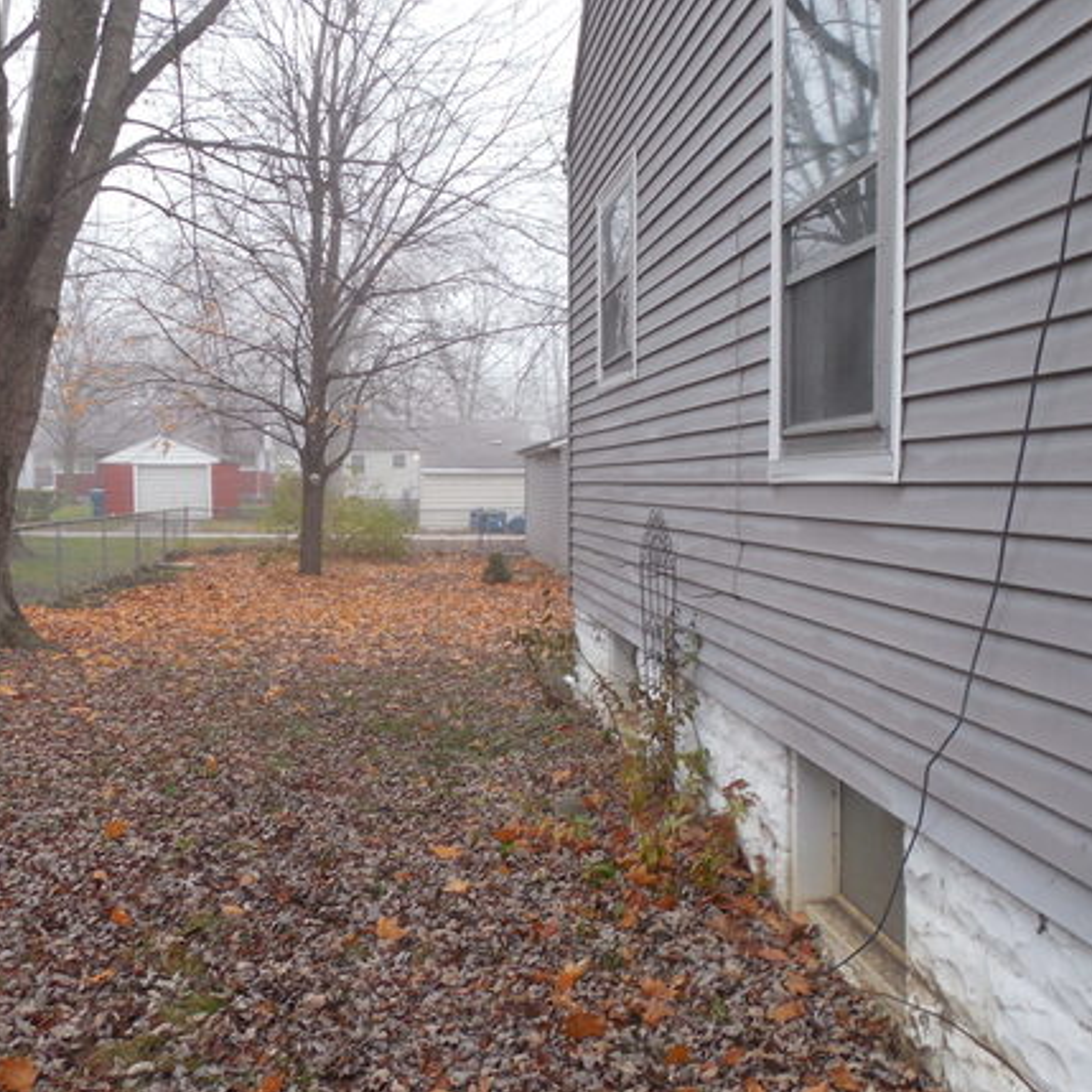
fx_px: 1178
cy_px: 547
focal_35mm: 33
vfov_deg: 49.7
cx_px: 420
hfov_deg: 49.3
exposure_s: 1/30
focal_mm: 4.5
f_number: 3.3
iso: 125
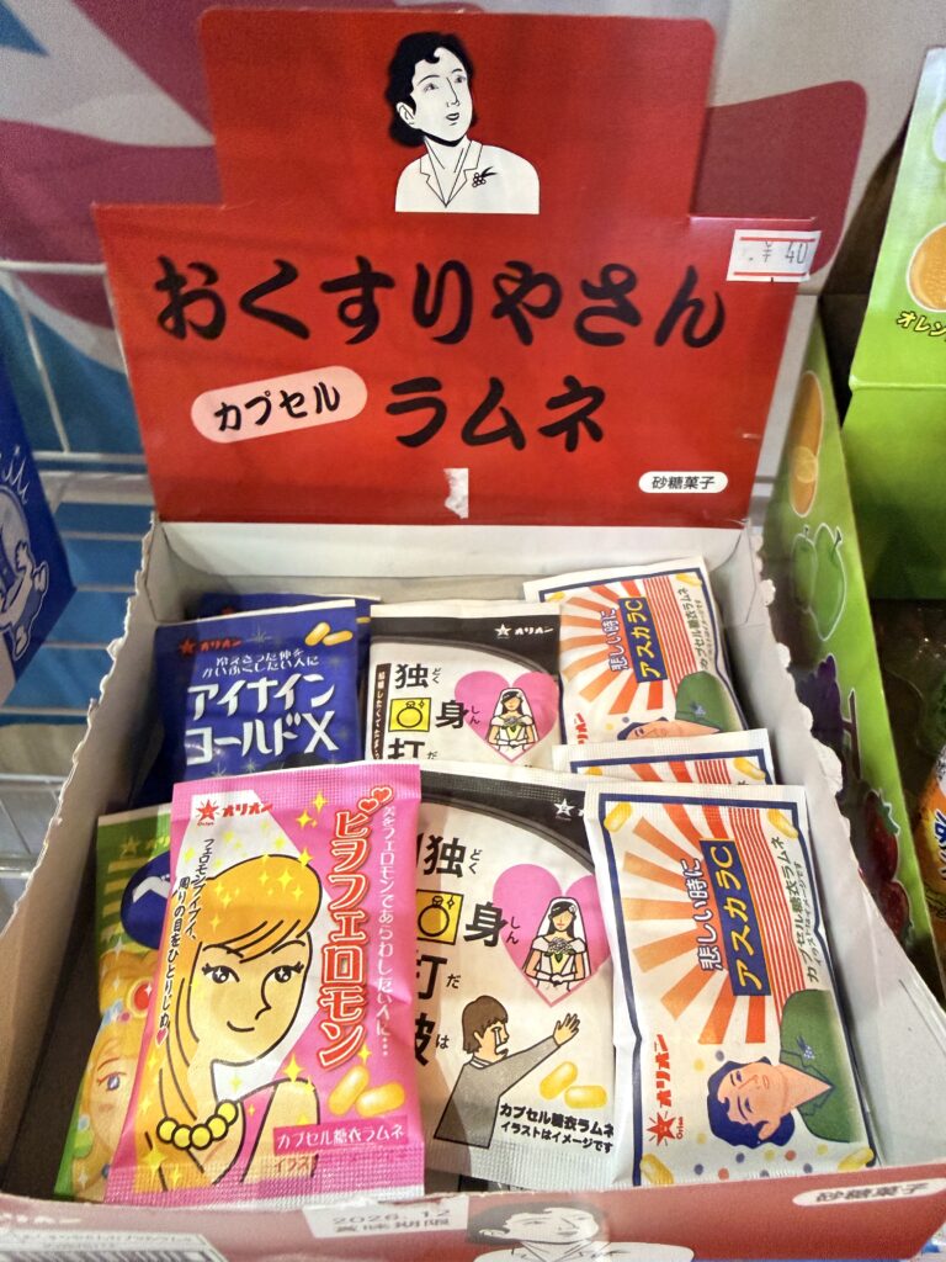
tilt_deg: -39.1
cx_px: 473
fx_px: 875
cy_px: 631
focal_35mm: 24
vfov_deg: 71.6
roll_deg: -2.5
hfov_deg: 56.8
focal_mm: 2.22
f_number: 2.2
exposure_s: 1/50
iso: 640
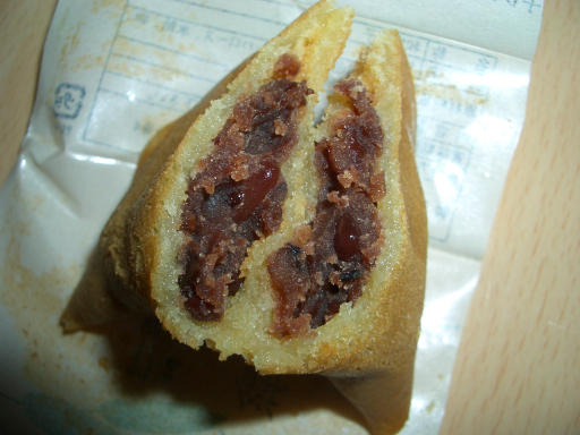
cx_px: 290
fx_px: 586
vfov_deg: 40.7
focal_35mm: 35
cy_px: 218
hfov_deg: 52.6
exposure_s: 1/60
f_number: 4.3
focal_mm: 5.8
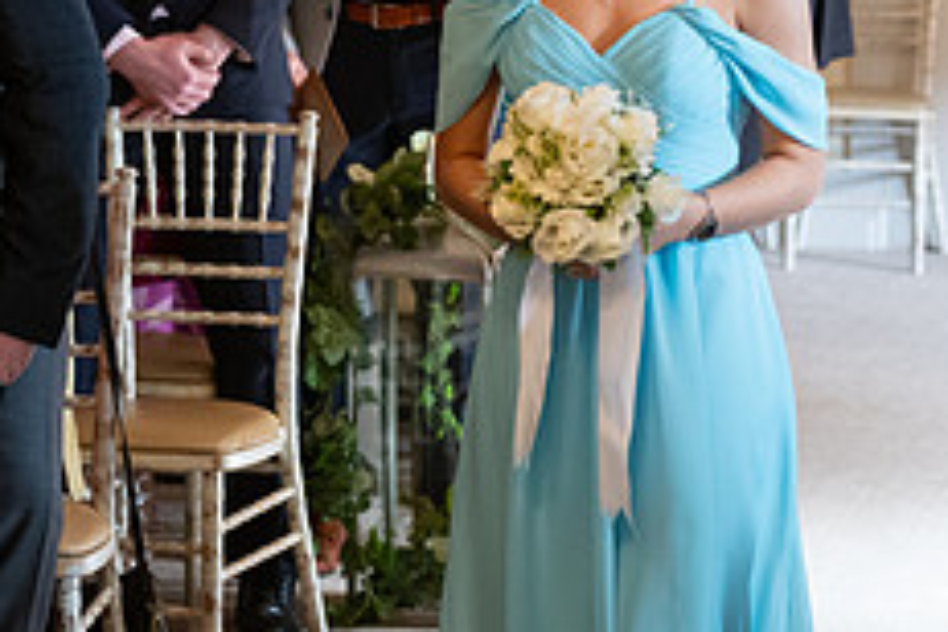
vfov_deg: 7.8
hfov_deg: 11.7
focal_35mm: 176
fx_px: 4634
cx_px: 624
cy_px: 96
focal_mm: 70
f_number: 3.5
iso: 1250
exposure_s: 1/160
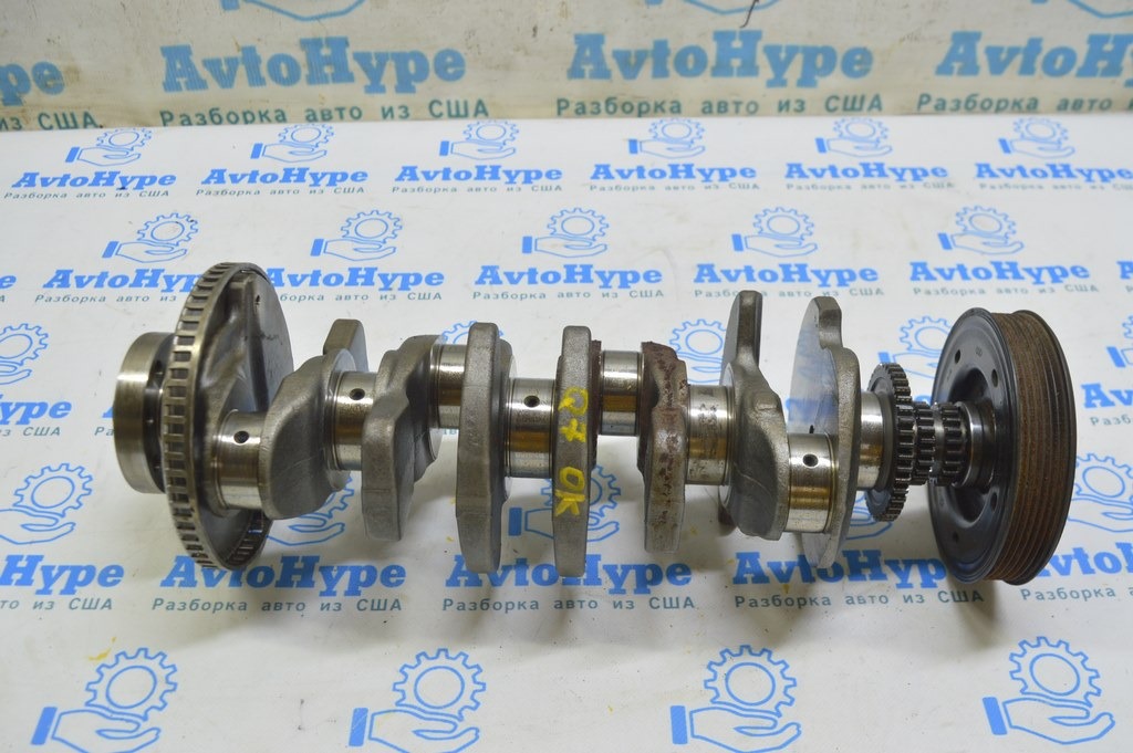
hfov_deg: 53.2
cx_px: 566
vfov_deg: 36.8
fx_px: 1132
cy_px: 376
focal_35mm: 36
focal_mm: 24
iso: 400
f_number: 5.6
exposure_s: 1/20
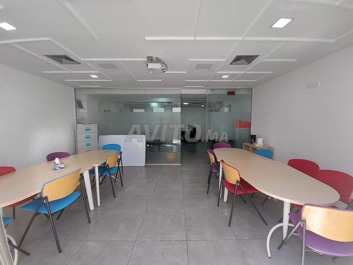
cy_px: 132
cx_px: 176
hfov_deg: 106.2
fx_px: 133
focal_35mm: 13
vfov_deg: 89.9
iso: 80
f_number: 2.2
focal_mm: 1.74
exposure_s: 1/100
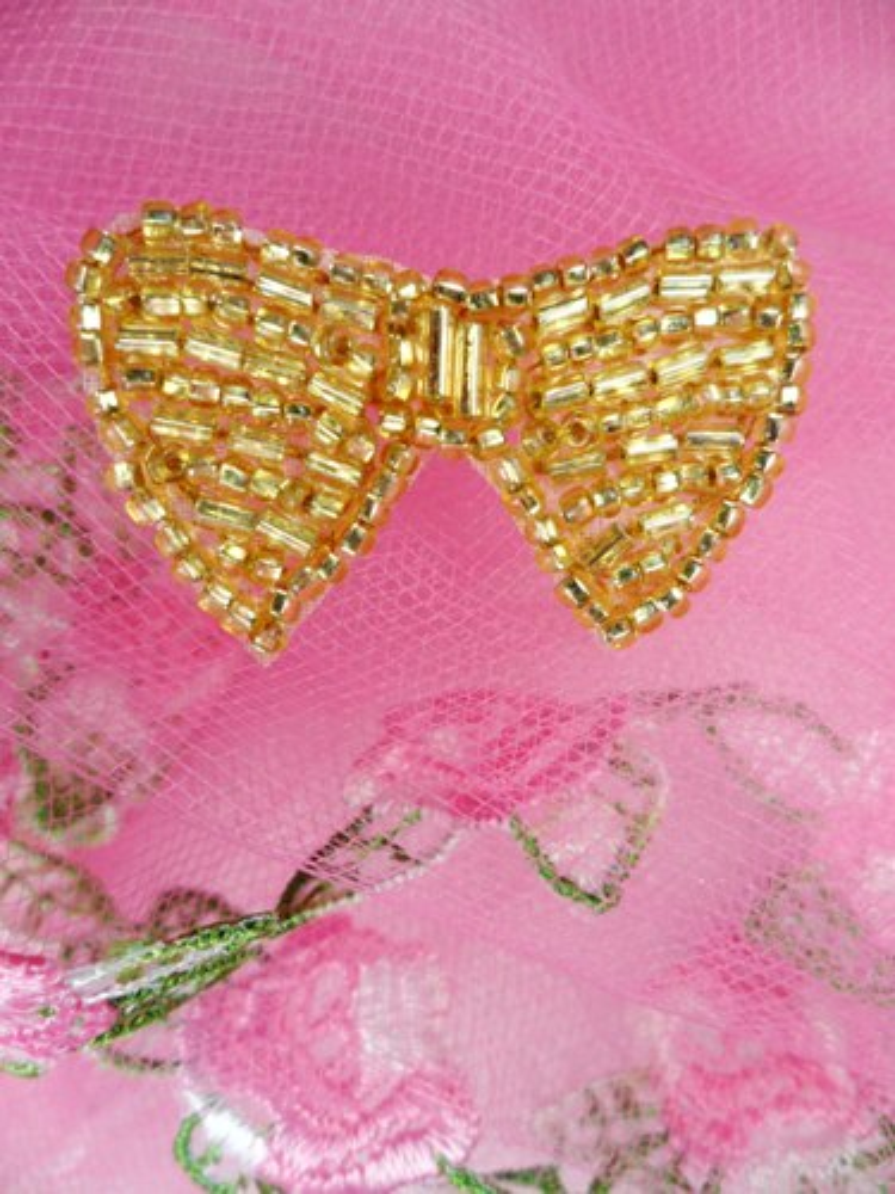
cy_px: 597
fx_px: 931
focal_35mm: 27
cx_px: 448
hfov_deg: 51.4
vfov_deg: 65.3
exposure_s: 1/350
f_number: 3.5
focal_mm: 4.9
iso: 80
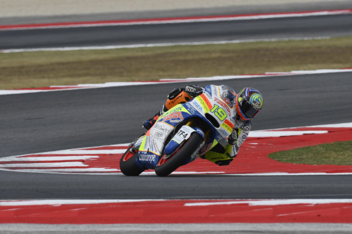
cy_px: 117
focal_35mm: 900
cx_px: 176
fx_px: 8801
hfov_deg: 2.3
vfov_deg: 1.5
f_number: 11
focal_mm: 600
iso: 320
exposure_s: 1/500
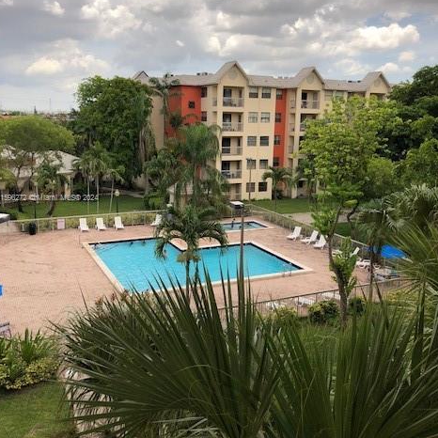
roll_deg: -0.8
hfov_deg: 48.4
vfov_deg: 48.4
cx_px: 216
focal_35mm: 34
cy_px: 198
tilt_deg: -8.6
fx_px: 487
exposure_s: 1/2183
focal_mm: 4
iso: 20
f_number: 1.8
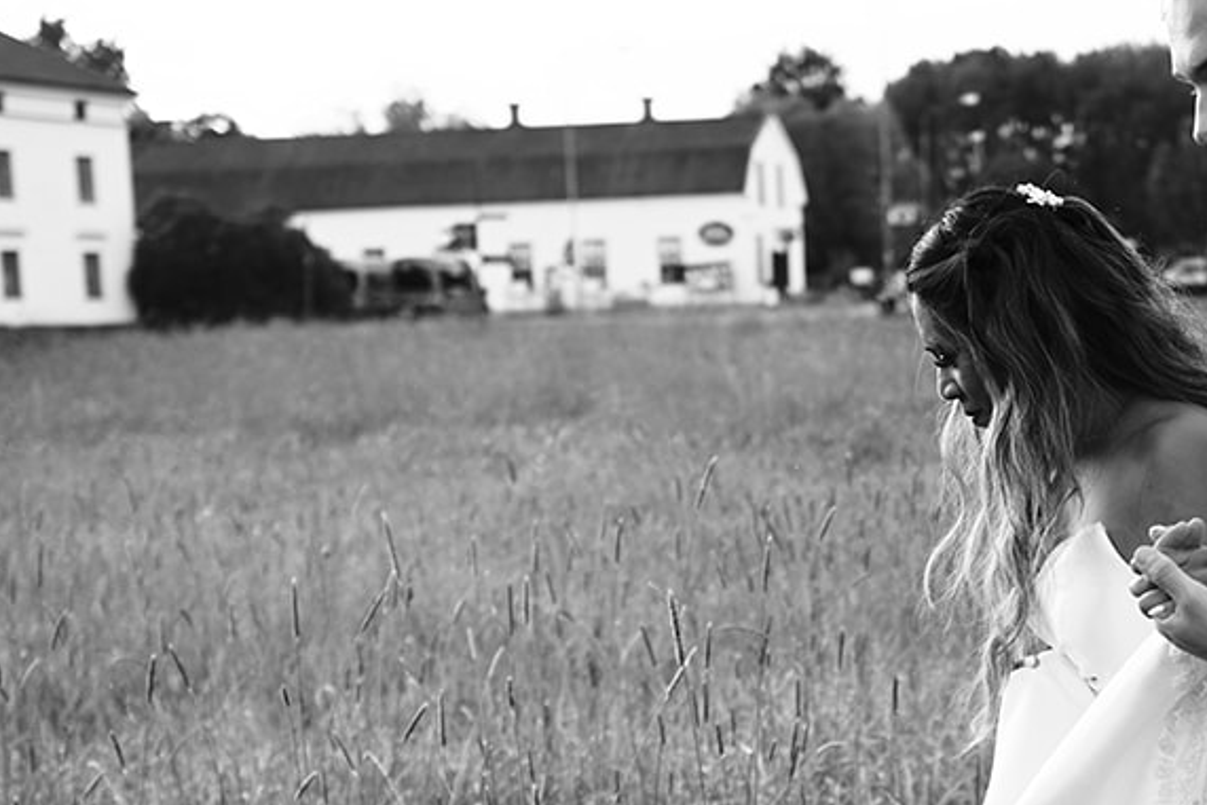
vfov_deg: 13.7
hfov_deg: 20.5
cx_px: 1023
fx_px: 3286
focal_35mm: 98
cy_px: 869
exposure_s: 1/480
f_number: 2
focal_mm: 23
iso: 125
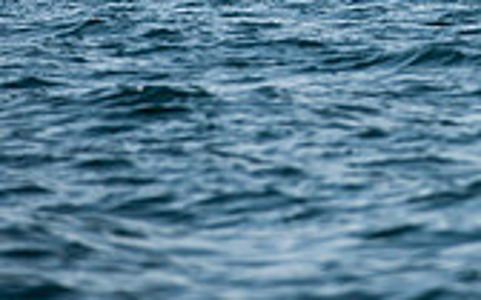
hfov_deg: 3.0
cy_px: -164
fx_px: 9202
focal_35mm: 702
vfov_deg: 1.9
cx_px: 647
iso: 160
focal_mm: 200
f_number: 5
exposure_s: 1/1250
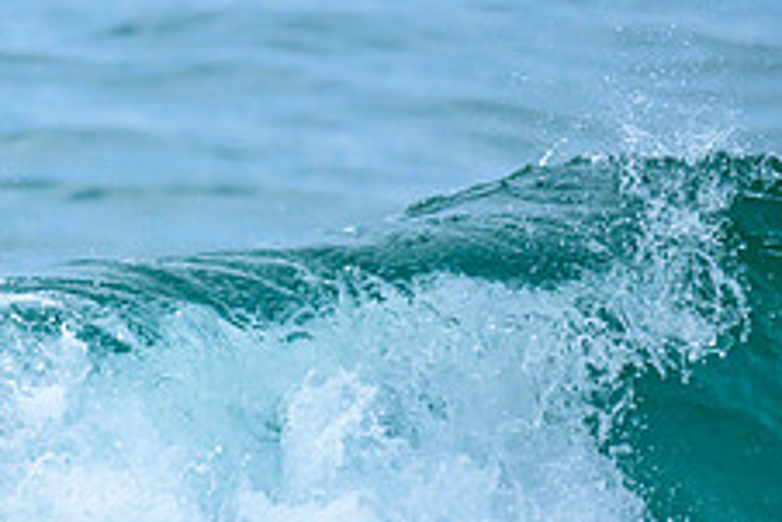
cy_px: 438
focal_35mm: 2755
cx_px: -89
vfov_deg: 0.5
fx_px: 59881
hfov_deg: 0.7
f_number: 6.3
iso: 450
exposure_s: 1/3200
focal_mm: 800
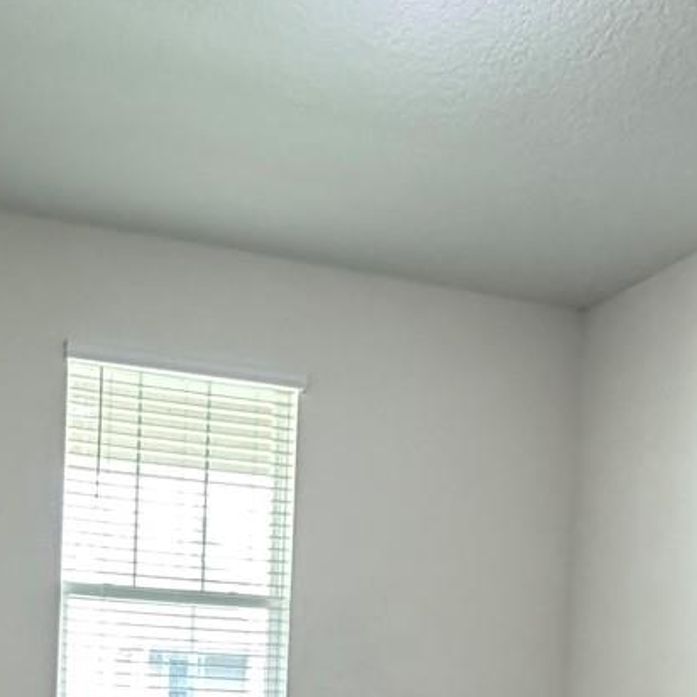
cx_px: 252
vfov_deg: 31.9
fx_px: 1093
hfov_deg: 35.1
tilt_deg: -1.8
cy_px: 738
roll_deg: -2.8
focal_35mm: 48
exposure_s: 1/40
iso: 1000
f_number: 2.2
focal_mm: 2.22
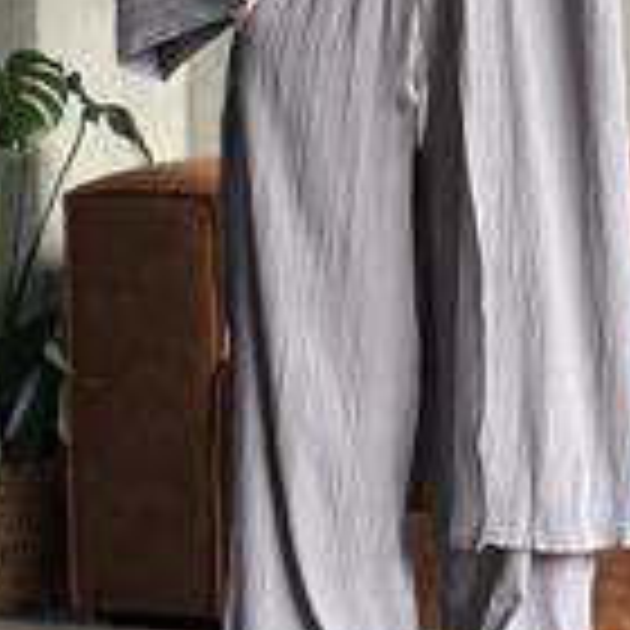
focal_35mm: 129
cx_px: 400
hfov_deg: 13.5
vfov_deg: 13.3
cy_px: -72
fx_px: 2656
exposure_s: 1/44
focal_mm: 6.86
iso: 400
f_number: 1.78
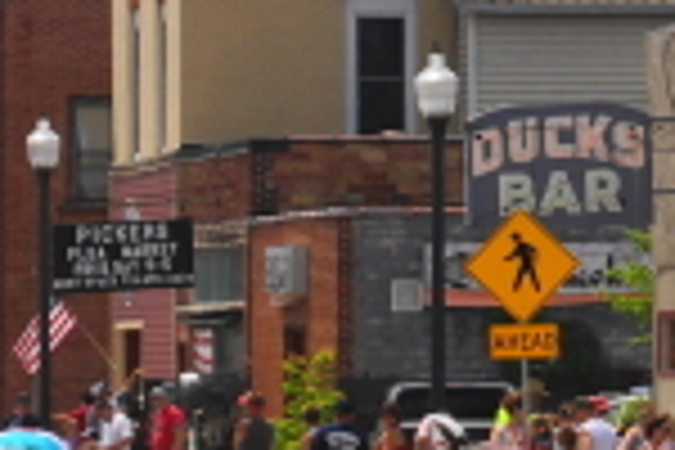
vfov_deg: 1.8
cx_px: 1264
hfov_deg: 2.7
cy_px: -176
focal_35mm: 749
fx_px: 14049
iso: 100
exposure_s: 1/160
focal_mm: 75
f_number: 9
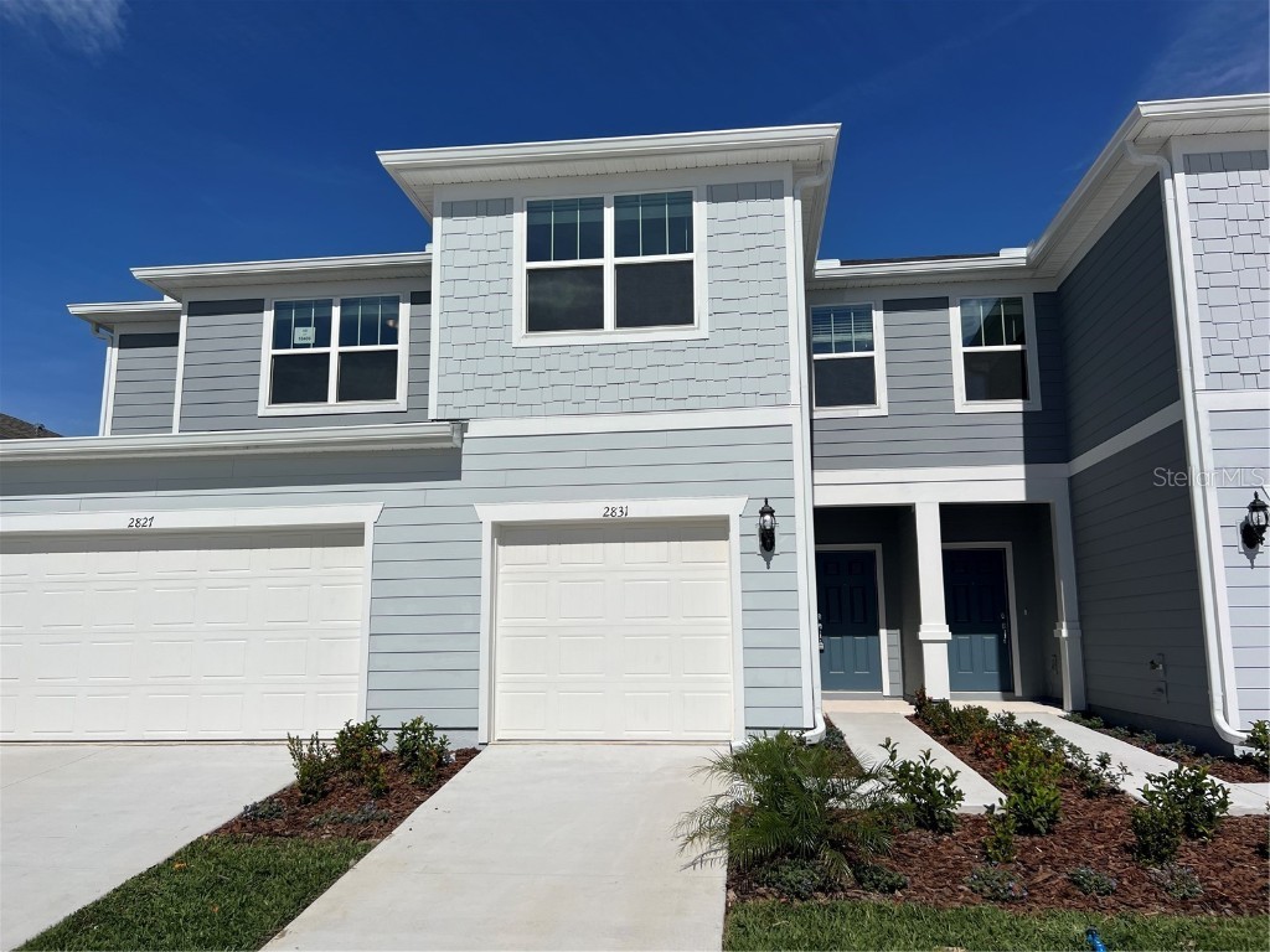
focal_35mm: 26
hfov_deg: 67.3
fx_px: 954
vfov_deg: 53.1
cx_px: 635
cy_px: 476
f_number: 1.5
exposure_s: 1/16393
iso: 50
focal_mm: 5.7
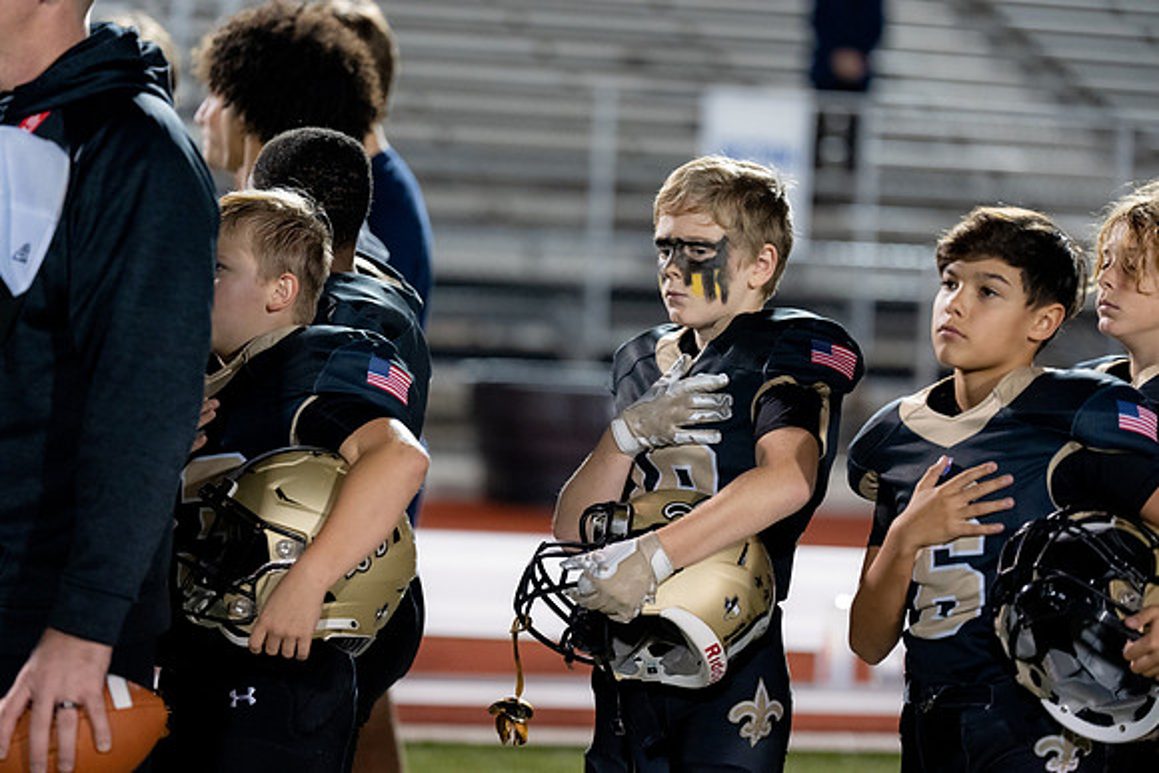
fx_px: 4669
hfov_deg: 14.2
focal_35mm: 145
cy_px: 386
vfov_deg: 9.5
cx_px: 580
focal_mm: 145
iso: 3200
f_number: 2.8
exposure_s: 1/320
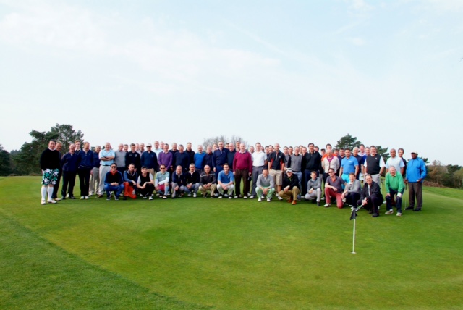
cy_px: 155
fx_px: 348
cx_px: 232
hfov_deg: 67.3
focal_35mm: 27
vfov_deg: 48.0
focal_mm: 18
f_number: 8
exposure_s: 1/90
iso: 200
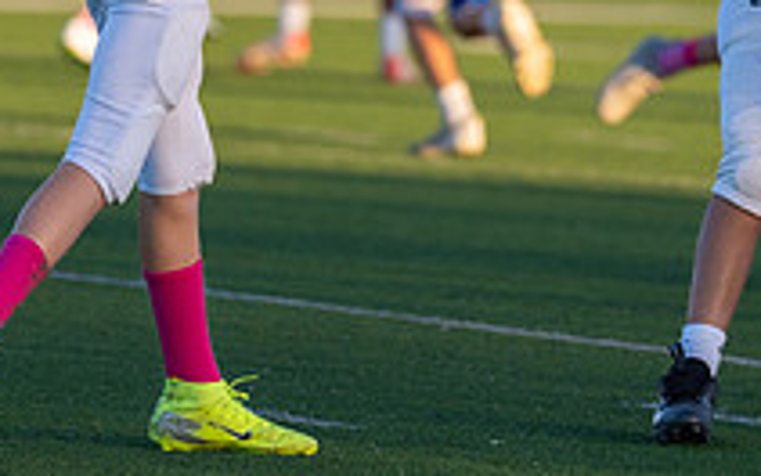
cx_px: 321
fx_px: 13630
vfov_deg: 2.0
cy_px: -221
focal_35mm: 657
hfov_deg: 3.2
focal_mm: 200
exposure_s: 1/2500
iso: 400
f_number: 2.8
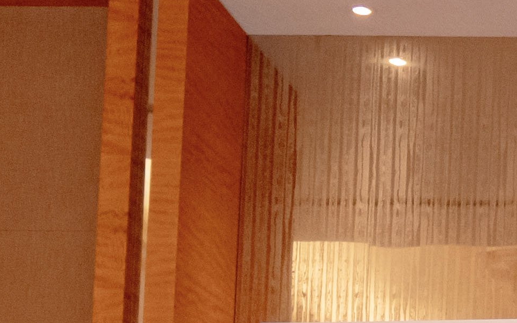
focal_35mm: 207
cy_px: 869
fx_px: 2917
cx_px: 1221
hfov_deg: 9.1
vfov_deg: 6.0
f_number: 2.8
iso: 2500
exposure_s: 1/125
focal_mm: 28
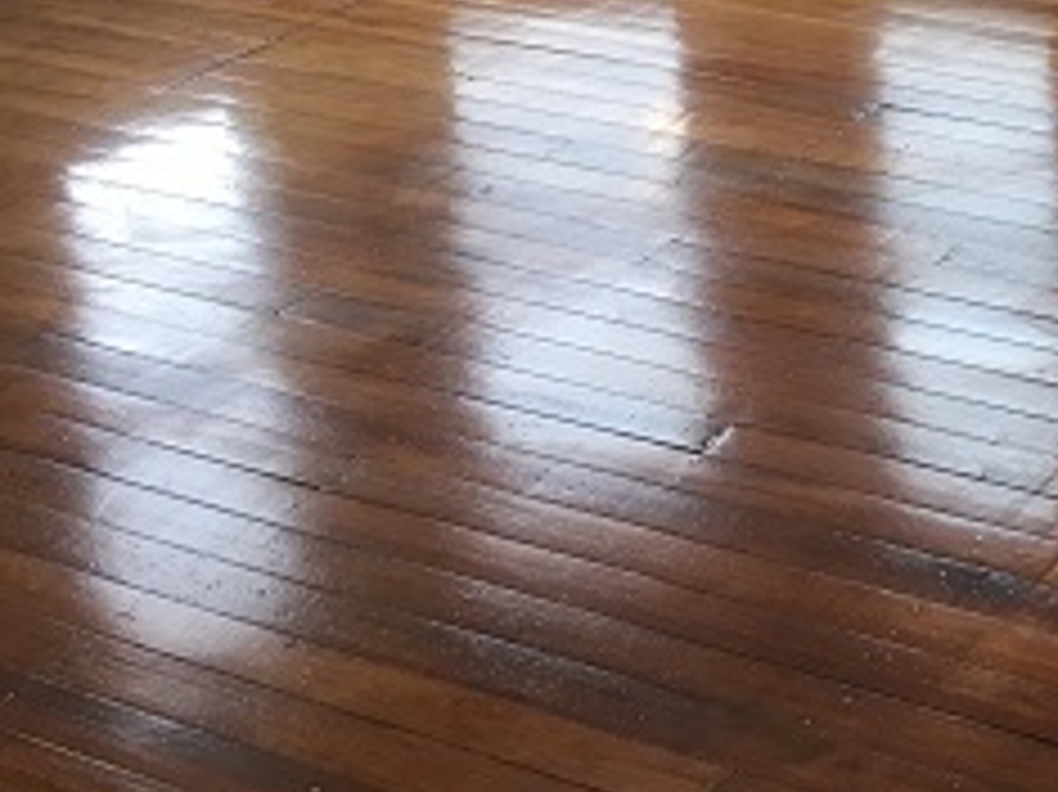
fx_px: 2413
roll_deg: +1.2
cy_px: -148
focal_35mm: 79
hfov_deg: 23.1
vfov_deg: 17.8
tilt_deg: -14.5
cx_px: 1189
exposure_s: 1/15
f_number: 2.2
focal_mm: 4.15
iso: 25
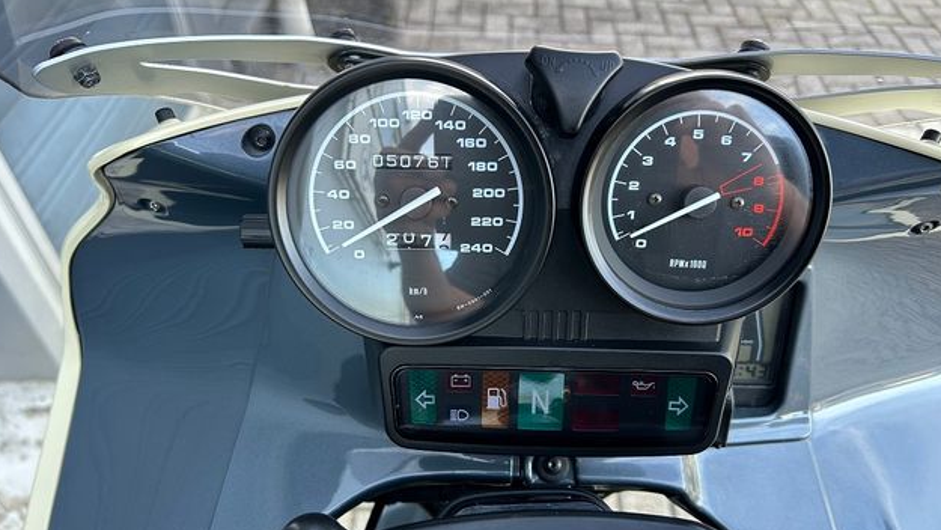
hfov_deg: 66.0
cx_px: 474
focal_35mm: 29
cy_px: 298
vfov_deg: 40.1
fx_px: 724
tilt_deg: -46.1
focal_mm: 5.7
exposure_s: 1/121
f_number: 1.5
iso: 64
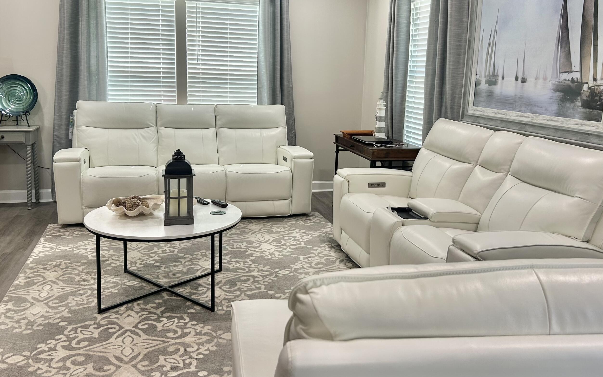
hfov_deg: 58.1
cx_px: 299
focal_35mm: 33
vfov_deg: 38.2
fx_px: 542
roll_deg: -1.3
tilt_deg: -8.6
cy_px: 150
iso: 80
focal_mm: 5.7
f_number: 1.5
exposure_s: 1/120
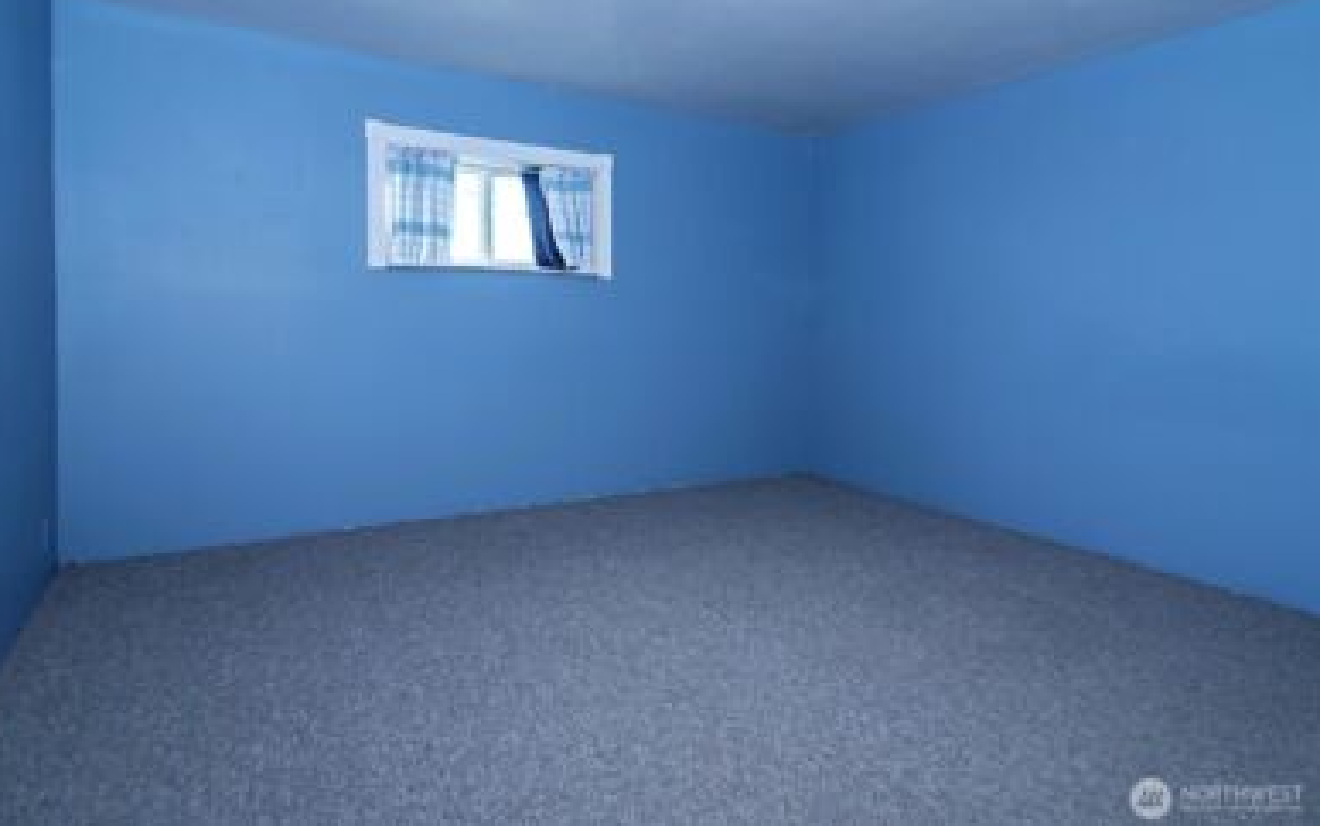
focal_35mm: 20
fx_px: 720
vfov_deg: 59.6
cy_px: 374
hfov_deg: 85.0
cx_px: 645
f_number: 4
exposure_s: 1/30
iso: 200
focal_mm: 19
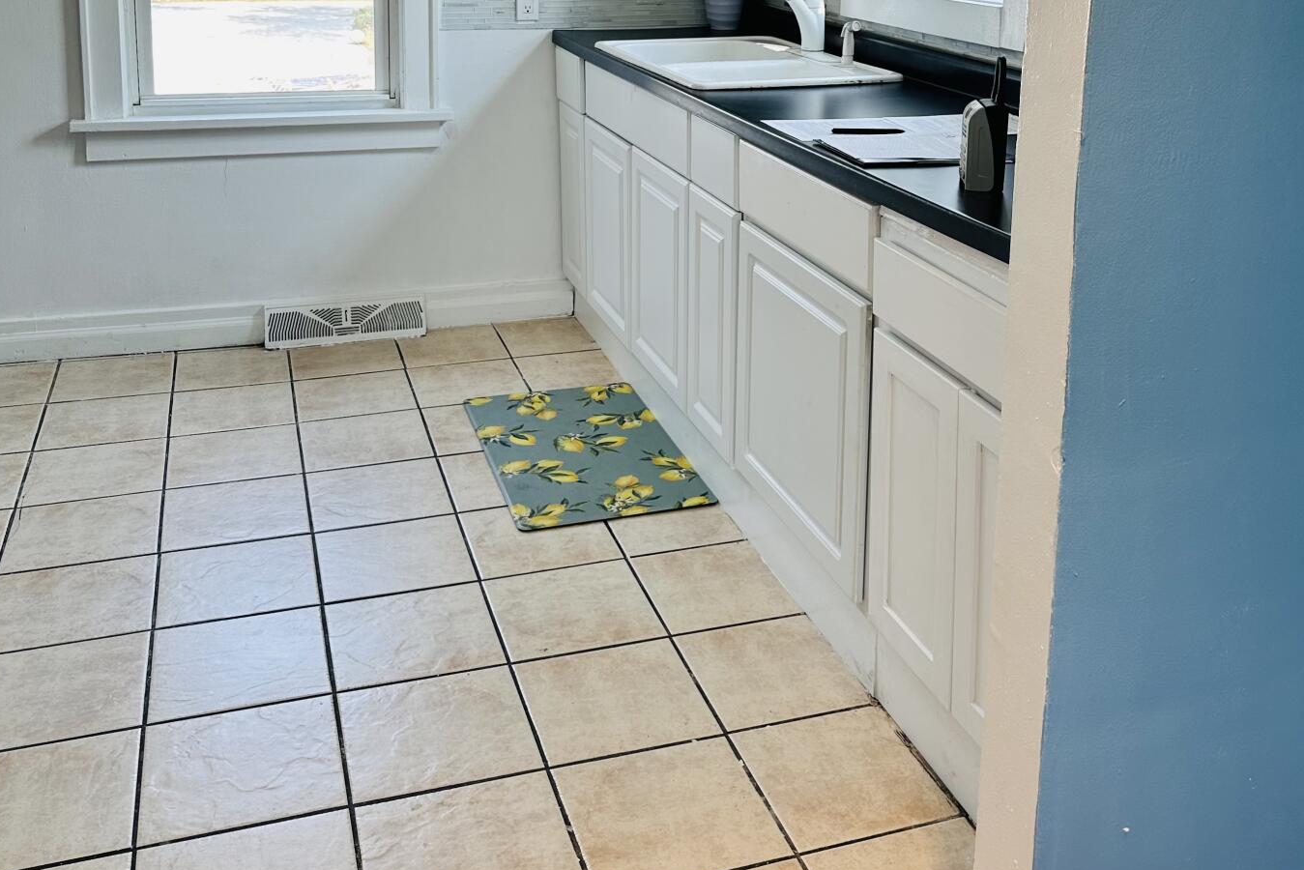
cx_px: 715
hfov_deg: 51.8
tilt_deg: -9.4
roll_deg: -2.3
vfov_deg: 34.5
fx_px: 1340
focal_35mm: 37
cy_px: 131
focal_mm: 6.86
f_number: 1.78
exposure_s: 1/211
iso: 80
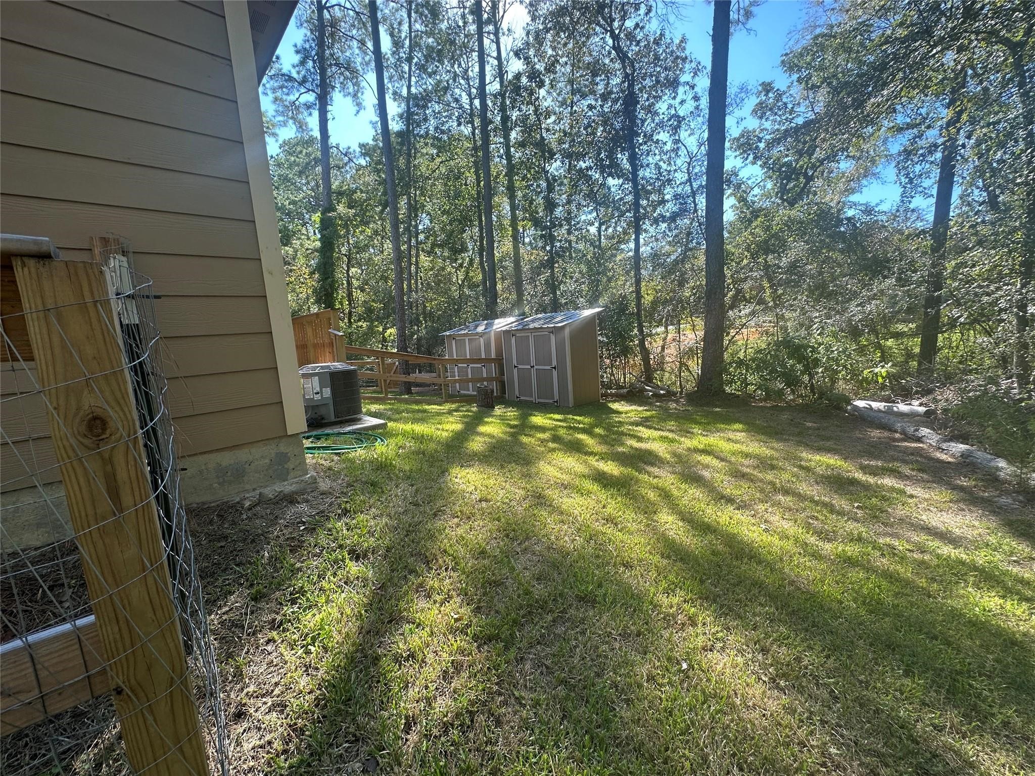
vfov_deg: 85.7
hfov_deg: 102.1
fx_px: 419
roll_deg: +3.2
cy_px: 388
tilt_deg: -8.2
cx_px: 518
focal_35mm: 14
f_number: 2.2
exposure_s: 1/284
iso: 40
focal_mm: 2.22
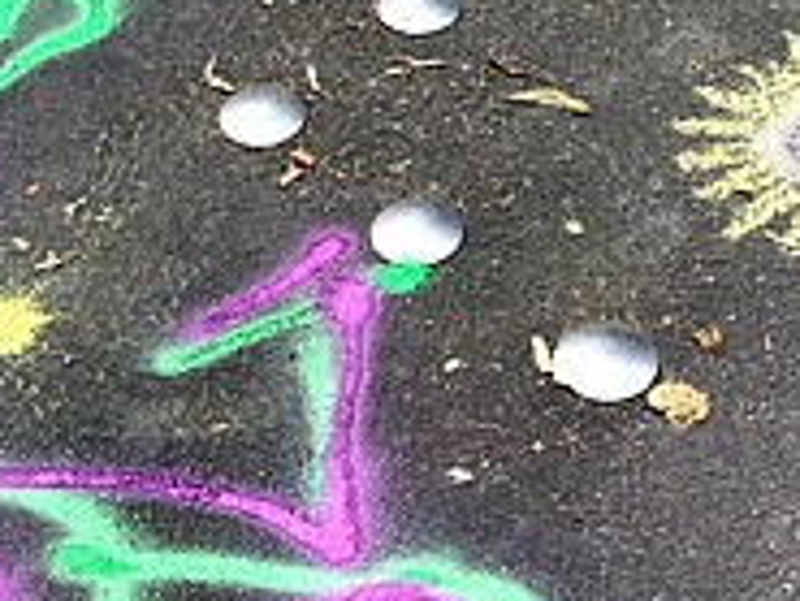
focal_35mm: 59
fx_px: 1364
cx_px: 216
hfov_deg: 32.2
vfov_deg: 24.3
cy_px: 517
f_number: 1.8
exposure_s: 1/158
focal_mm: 4.25
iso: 25
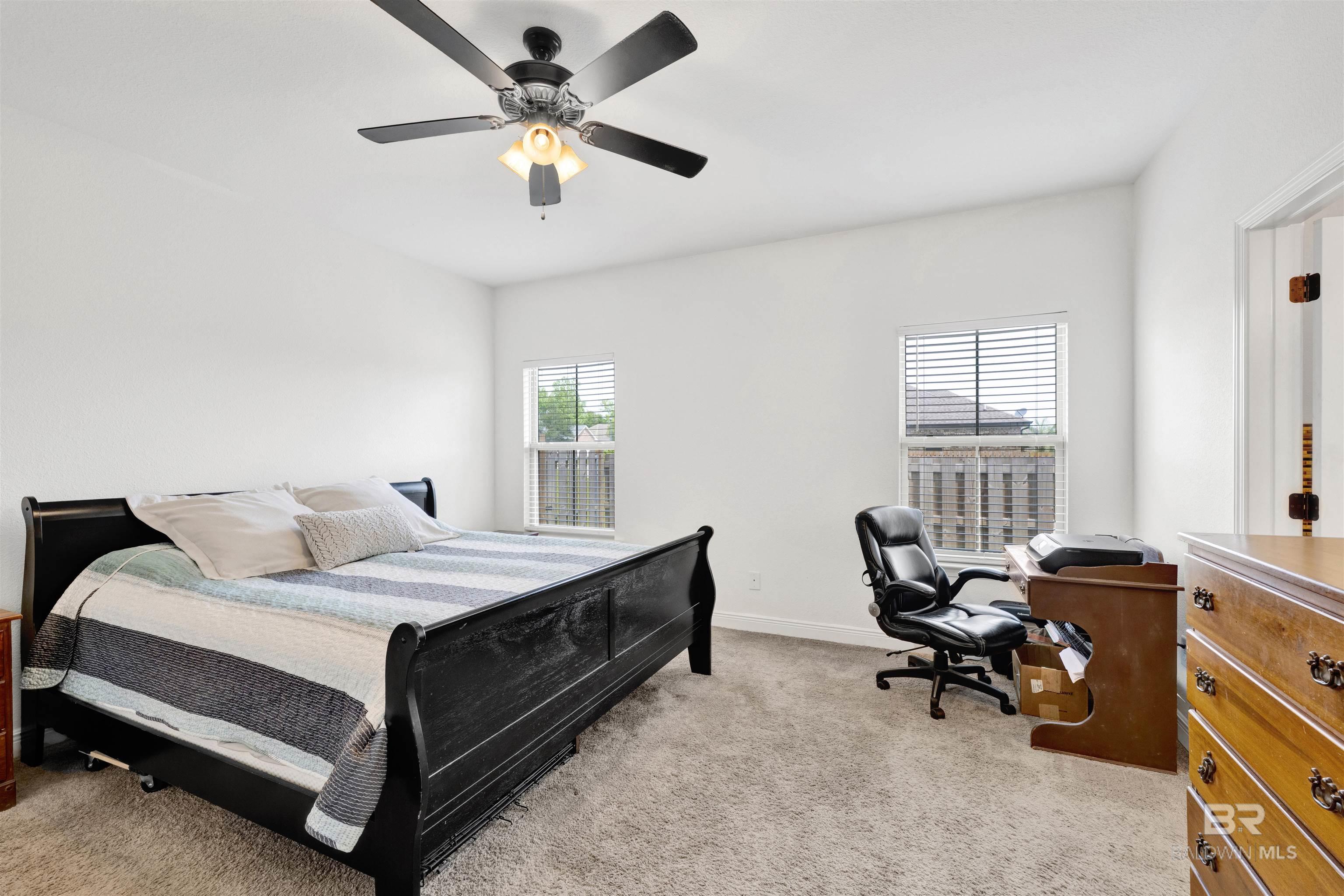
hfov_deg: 102.3
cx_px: 672
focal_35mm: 14
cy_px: 448
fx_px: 541
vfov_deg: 79.2
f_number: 11
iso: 400
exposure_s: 1/10
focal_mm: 14.5
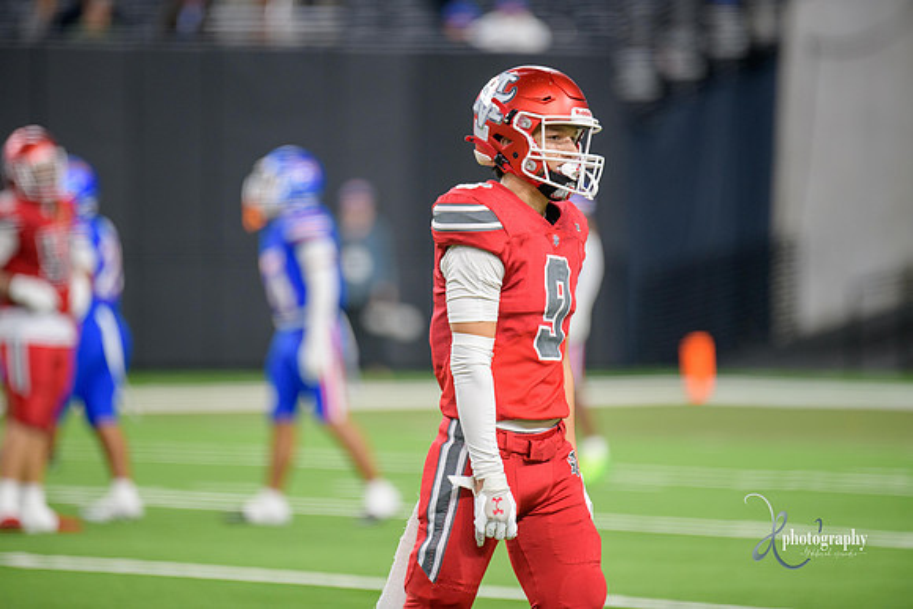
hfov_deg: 6.9
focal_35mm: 300
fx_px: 7610
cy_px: 304
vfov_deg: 4.6
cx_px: 456
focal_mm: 300
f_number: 2.8
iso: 1000
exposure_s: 1/400
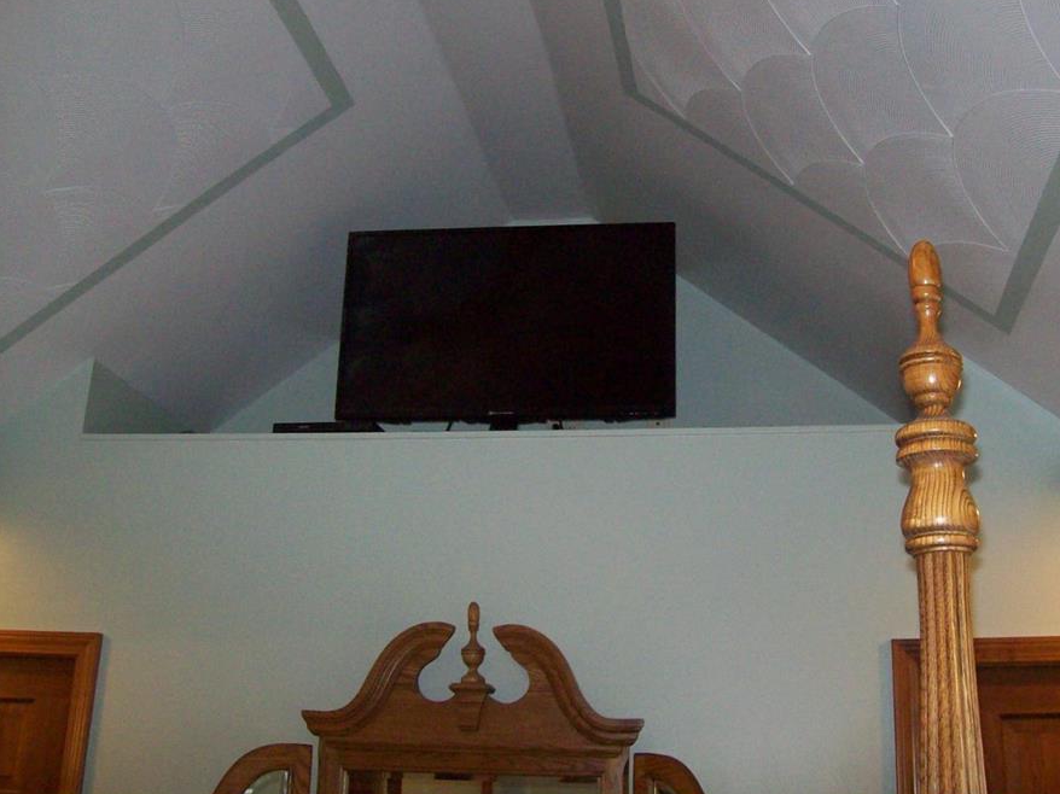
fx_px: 1286
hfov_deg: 44.7
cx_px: 596
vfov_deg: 34.3
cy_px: 341
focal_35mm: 42
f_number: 2.7
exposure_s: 1/64
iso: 200
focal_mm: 6
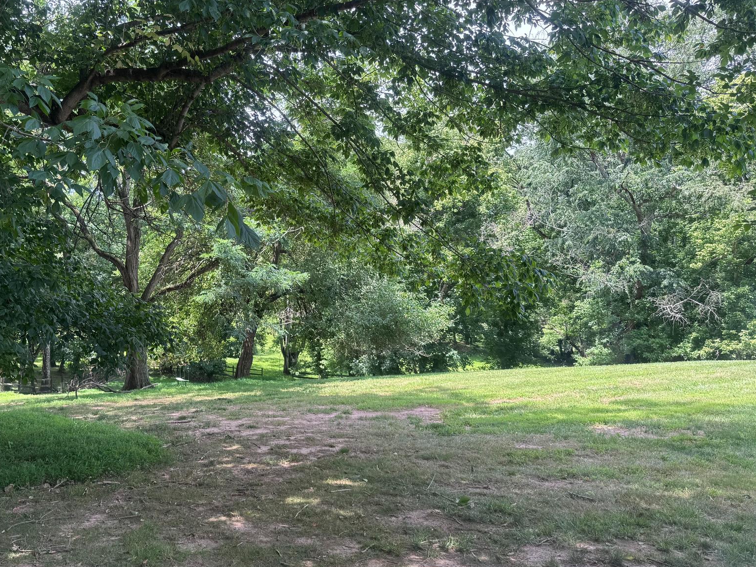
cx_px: 257
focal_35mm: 32
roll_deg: +0.3
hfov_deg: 55.7
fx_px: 699
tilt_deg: +0.0
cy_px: 250
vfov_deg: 44.1
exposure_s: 1/366
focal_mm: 6.76
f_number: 1.78
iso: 80
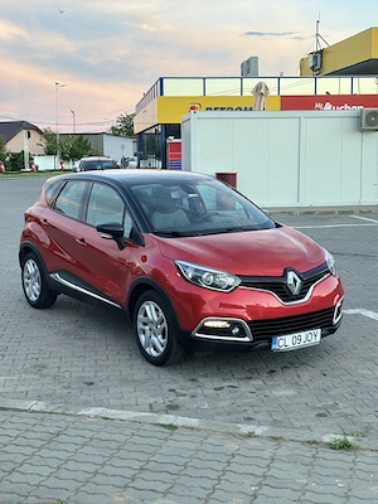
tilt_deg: -7.6
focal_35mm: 52
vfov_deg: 36.8
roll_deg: -0.1
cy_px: 252
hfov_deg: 28.0
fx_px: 757
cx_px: 189
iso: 50
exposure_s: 1/121
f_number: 1.6
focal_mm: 5.96
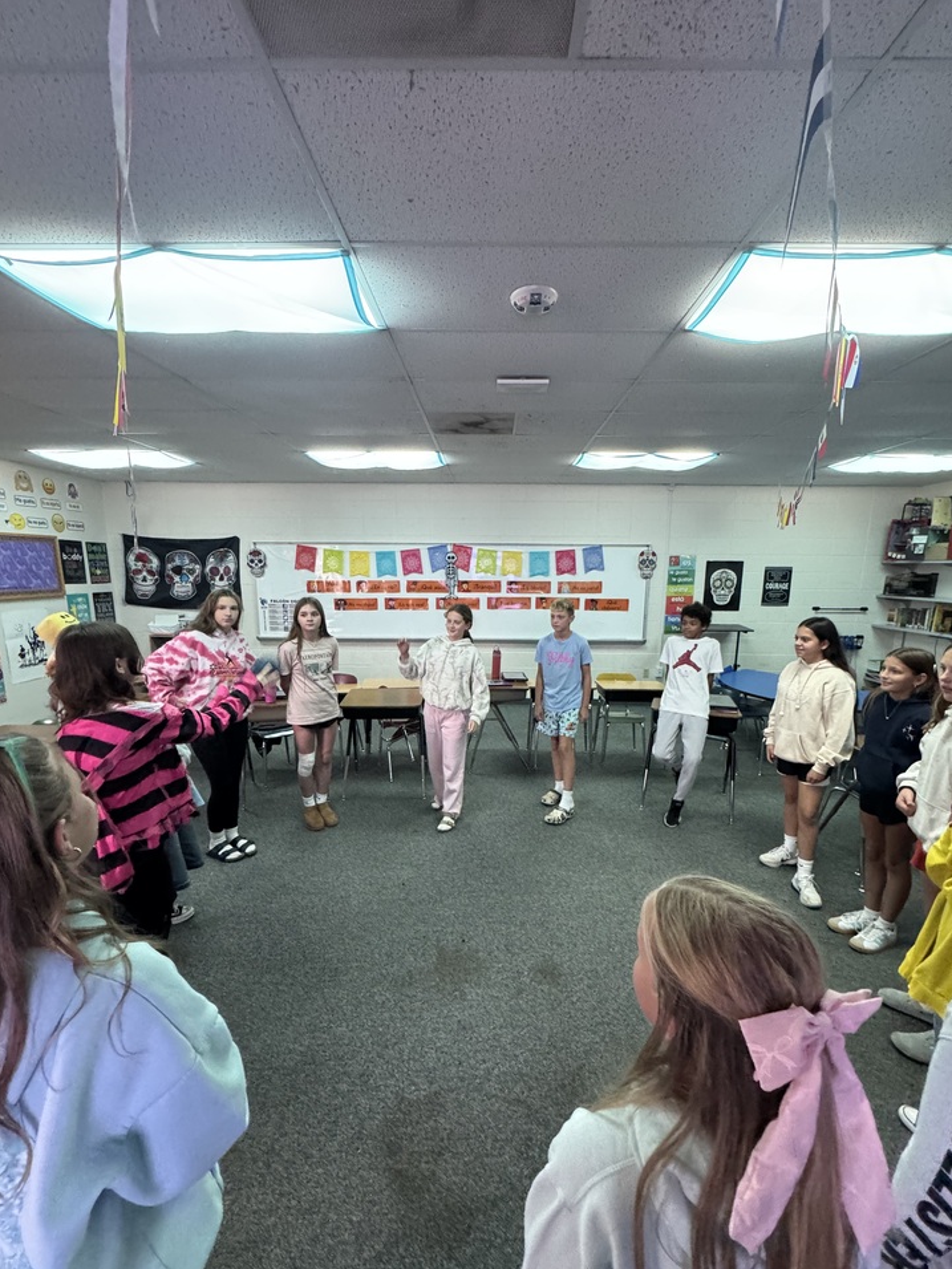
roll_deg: -0.7
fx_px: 550
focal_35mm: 15
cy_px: 678
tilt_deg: -10.9
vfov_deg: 98.0
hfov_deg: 81.7
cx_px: 487
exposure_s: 1/60
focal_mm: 2.22
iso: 800
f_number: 2.2
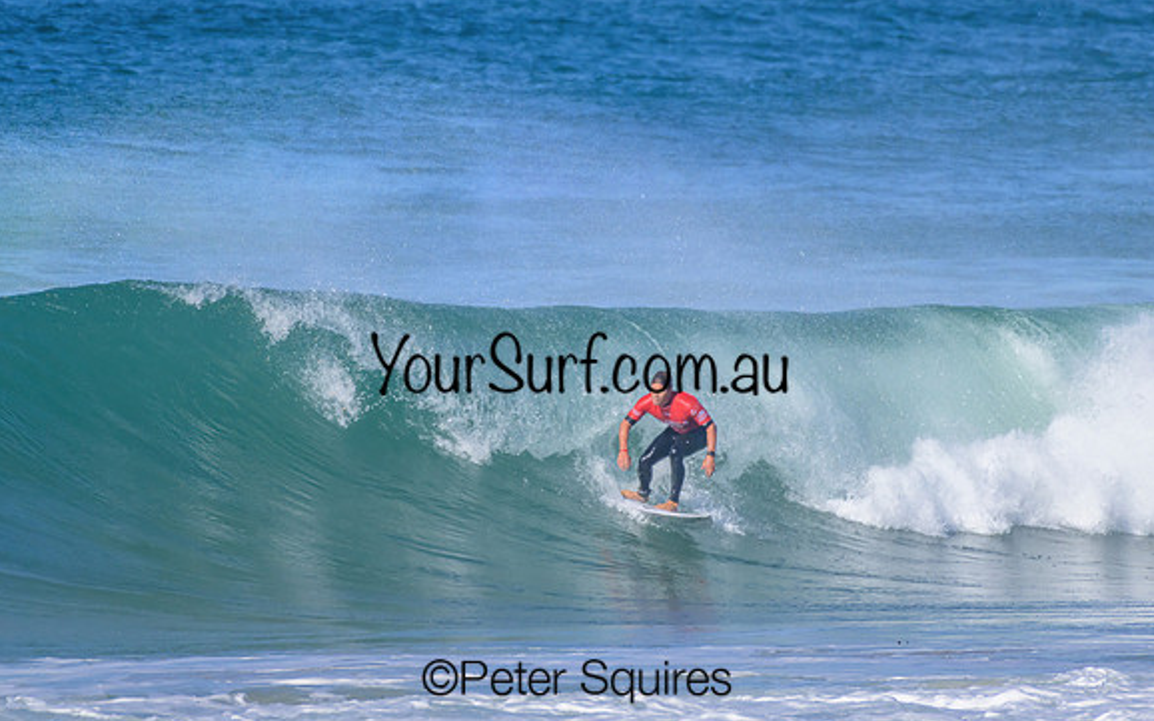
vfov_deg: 1.3
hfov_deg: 2.1
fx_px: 32167
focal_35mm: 1023
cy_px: 347
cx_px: 577
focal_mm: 1000
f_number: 11
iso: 1600
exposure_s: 1/3200
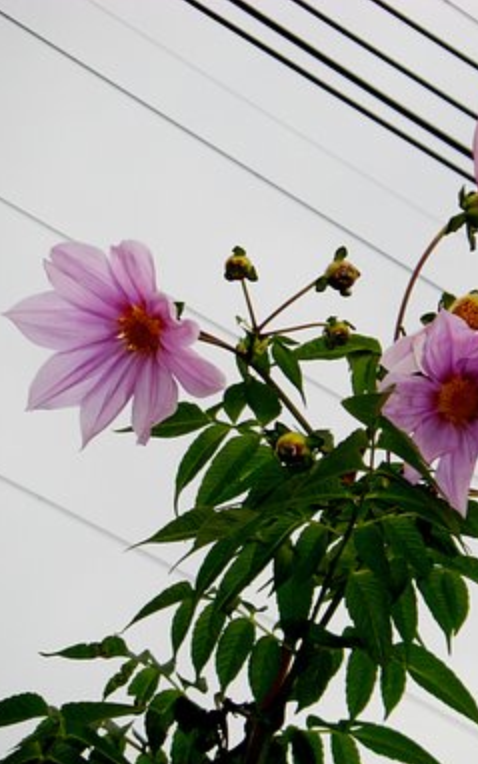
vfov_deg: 12.9
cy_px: 382
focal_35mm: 162
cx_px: 406
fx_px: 3374
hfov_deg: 8.1
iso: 50
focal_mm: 18.9
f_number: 4.3
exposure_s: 1/100
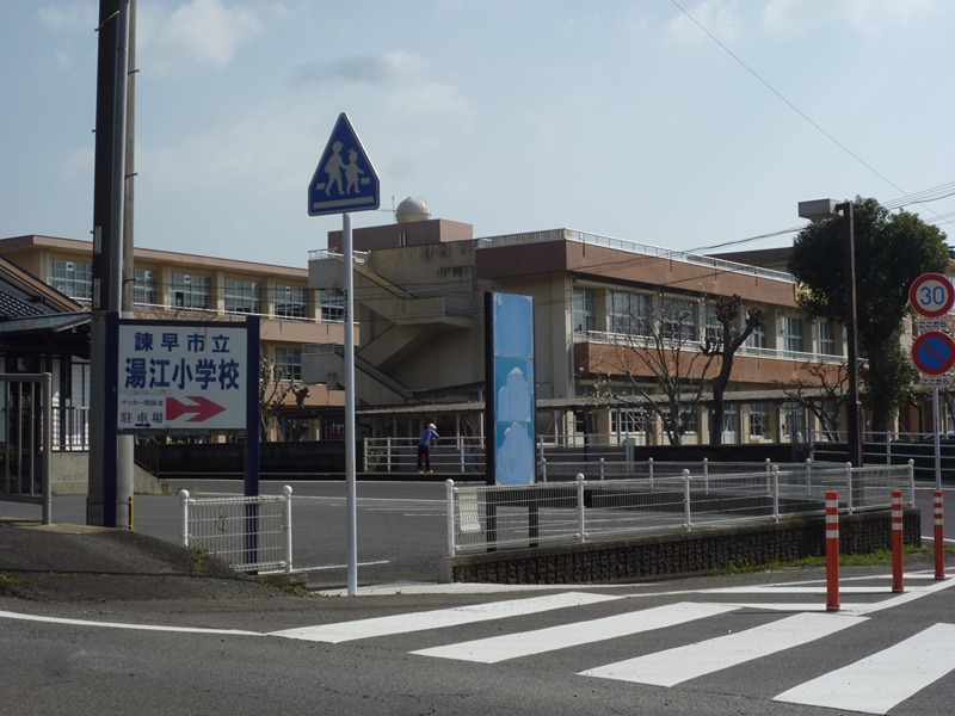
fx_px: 1573
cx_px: 478
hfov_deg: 33.8
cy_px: 358
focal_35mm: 57
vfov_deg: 25.7
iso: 80
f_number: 5.6
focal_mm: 10.1
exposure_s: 1/640
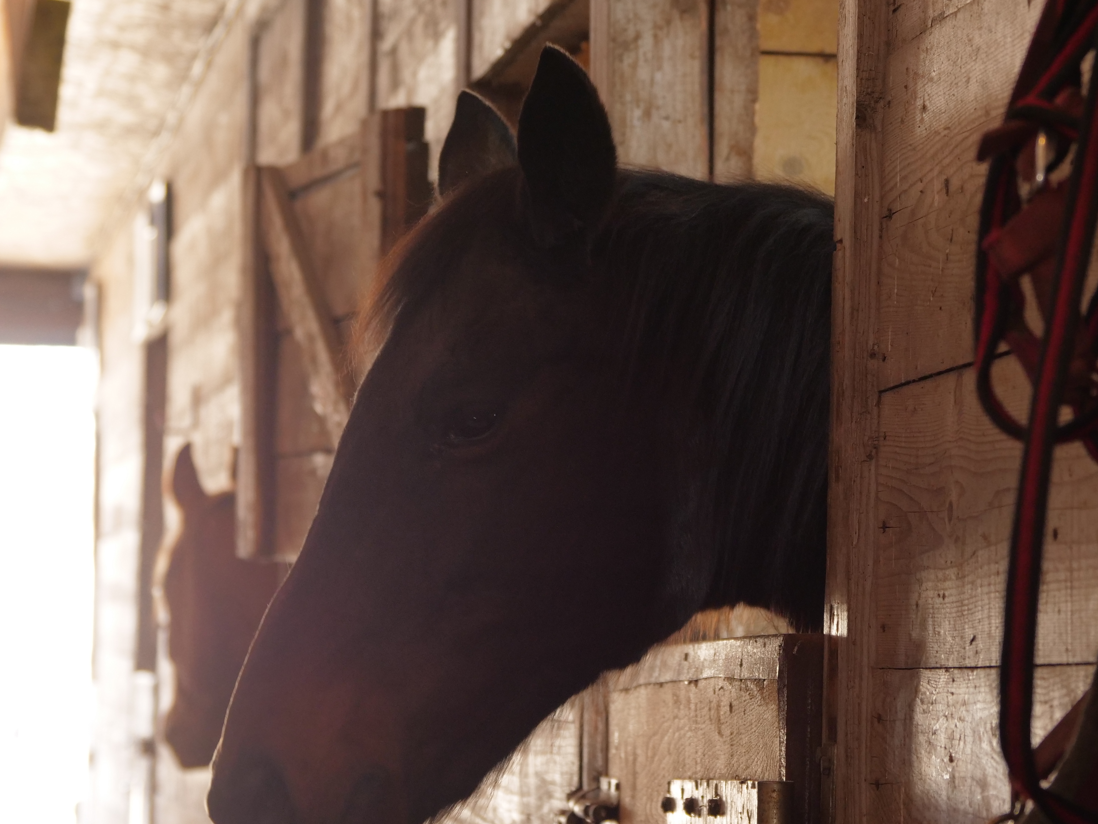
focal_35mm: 167
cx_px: 697
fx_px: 5297
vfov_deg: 8.9
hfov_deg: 11.8
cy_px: 416
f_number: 4
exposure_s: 1/50
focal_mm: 61
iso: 800
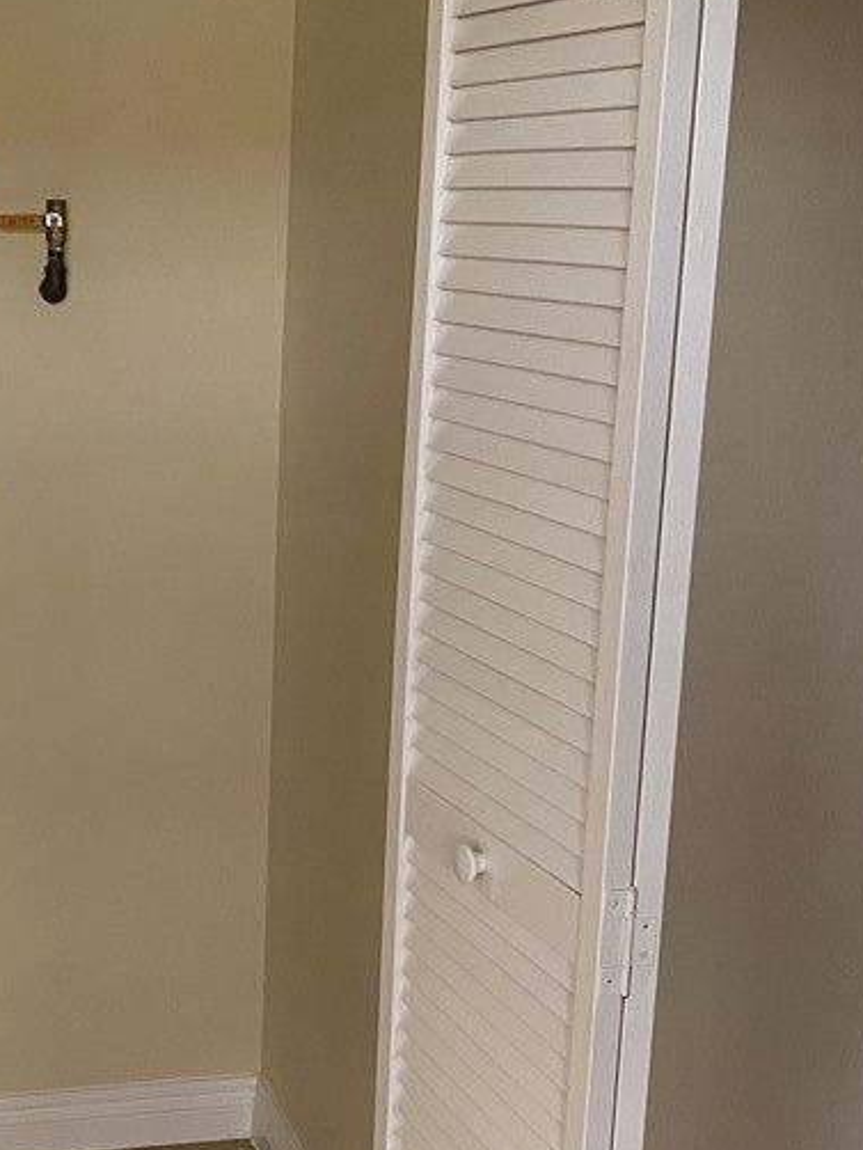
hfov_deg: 26.6
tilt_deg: -12.5
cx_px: 89
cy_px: 591
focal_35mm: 53
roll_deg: +0.6
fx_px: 1760
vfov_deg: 36.2
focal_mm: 4.25
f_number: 1.8
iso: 160
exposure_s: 1/60
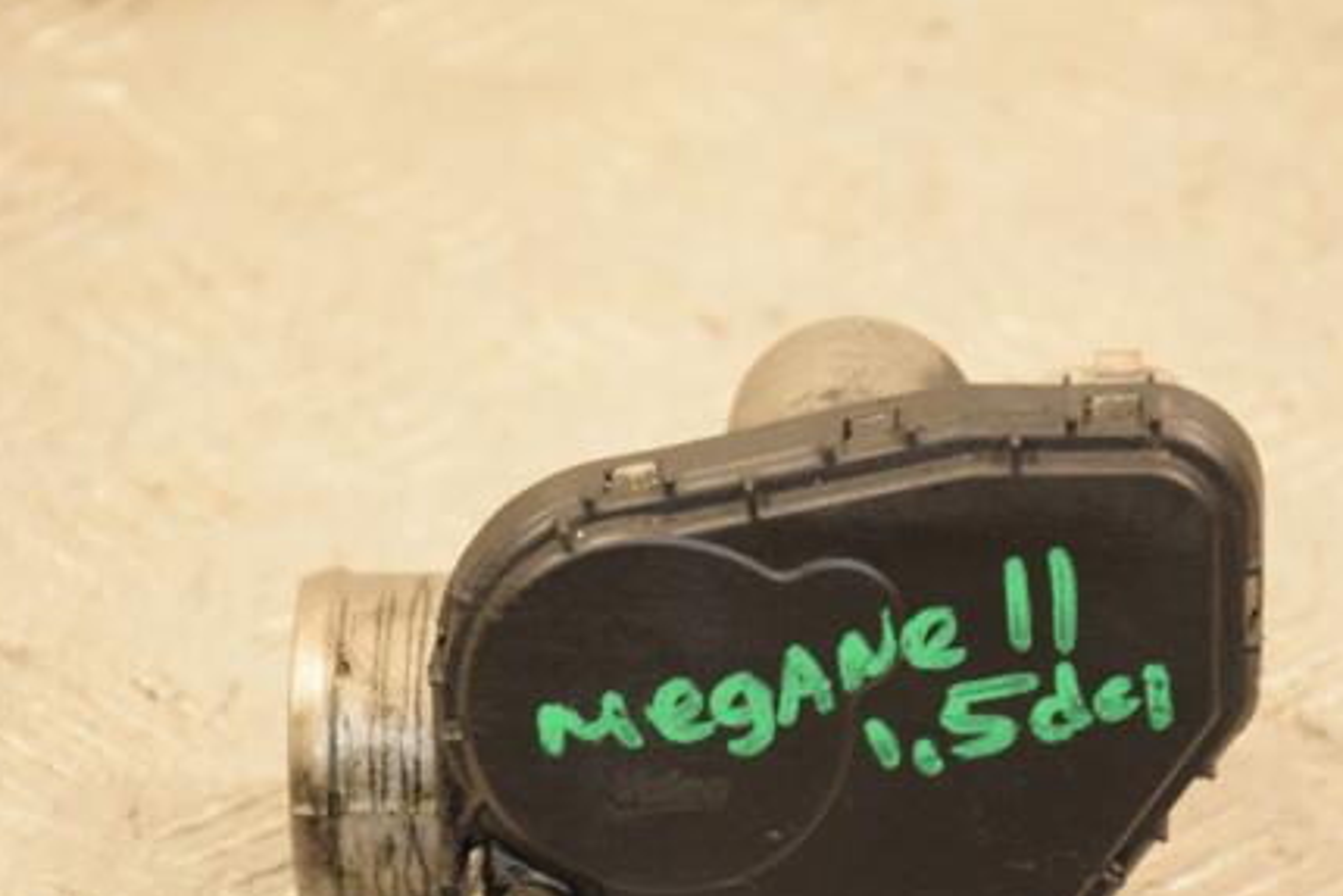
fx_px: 8198
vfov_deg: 6.3
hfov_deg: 9.4
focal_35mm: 220
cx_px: 765
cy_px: 615
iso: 800
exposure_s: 1/80
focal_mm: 105
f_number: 5.6
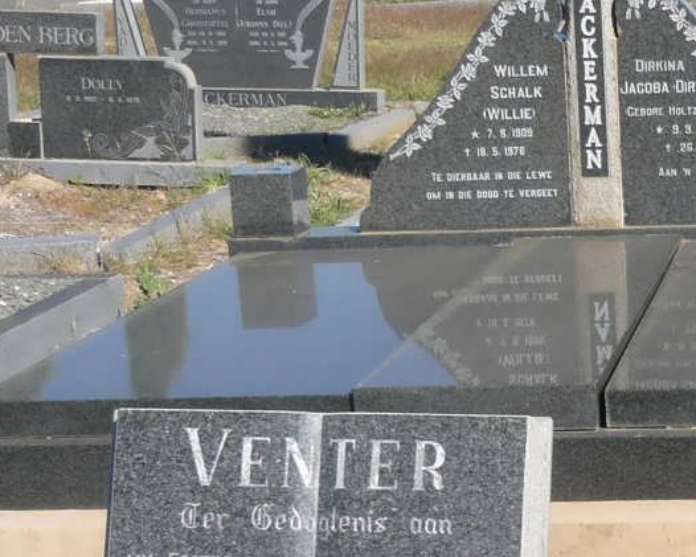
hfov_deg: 18.7
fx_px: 2019
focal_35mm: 98
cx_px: 785
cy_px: 573
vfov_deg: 15.4
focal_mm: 6.2
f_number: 5.6
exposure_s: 1/400
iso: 100
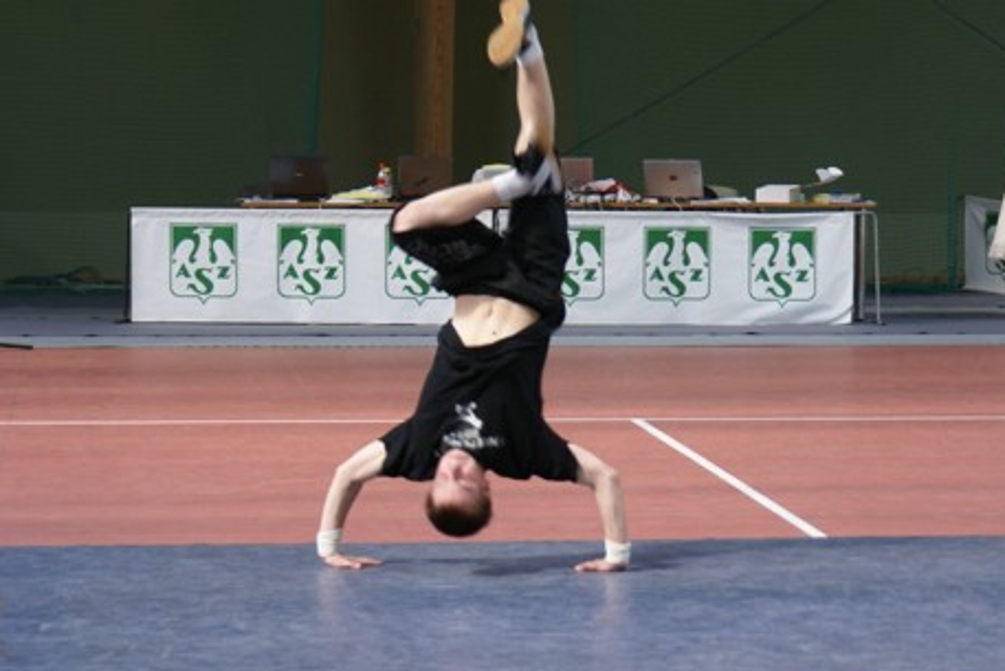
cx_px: 767
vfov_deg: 8.5
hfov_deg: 12.7
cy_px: 374
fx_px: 4496
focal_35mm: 161
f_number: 5.6
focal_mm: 70
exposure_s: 1/30
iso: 200
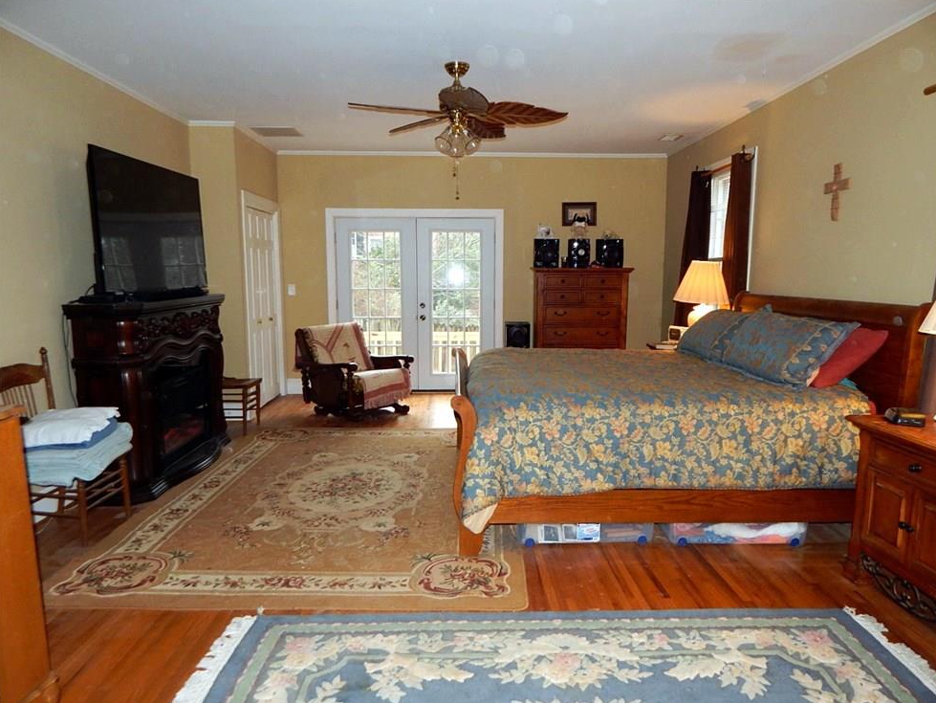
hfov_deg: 73.9
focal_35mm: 23
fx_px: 622
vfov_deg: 58.9
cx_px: 486
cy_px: 362
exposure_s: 1/30
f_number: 3
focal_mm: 4
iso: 250
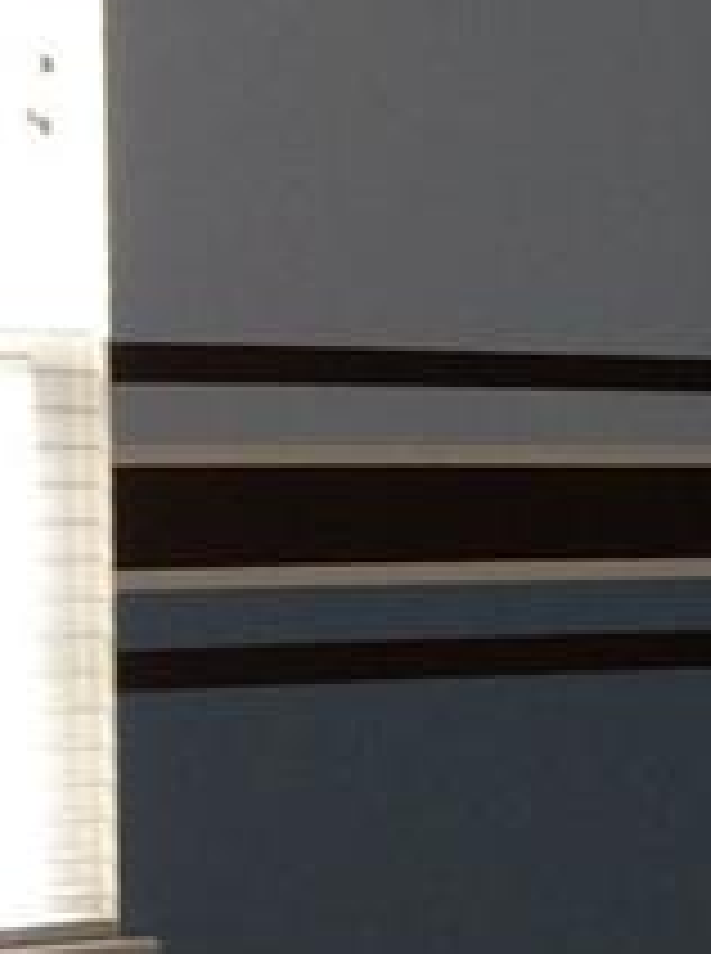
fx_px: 3190
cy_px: 648
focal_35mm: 116
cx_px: 1172
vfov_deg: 17.0
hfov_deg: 12.0
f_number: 2.4
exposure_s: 1/40
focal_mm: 3.3
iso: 32
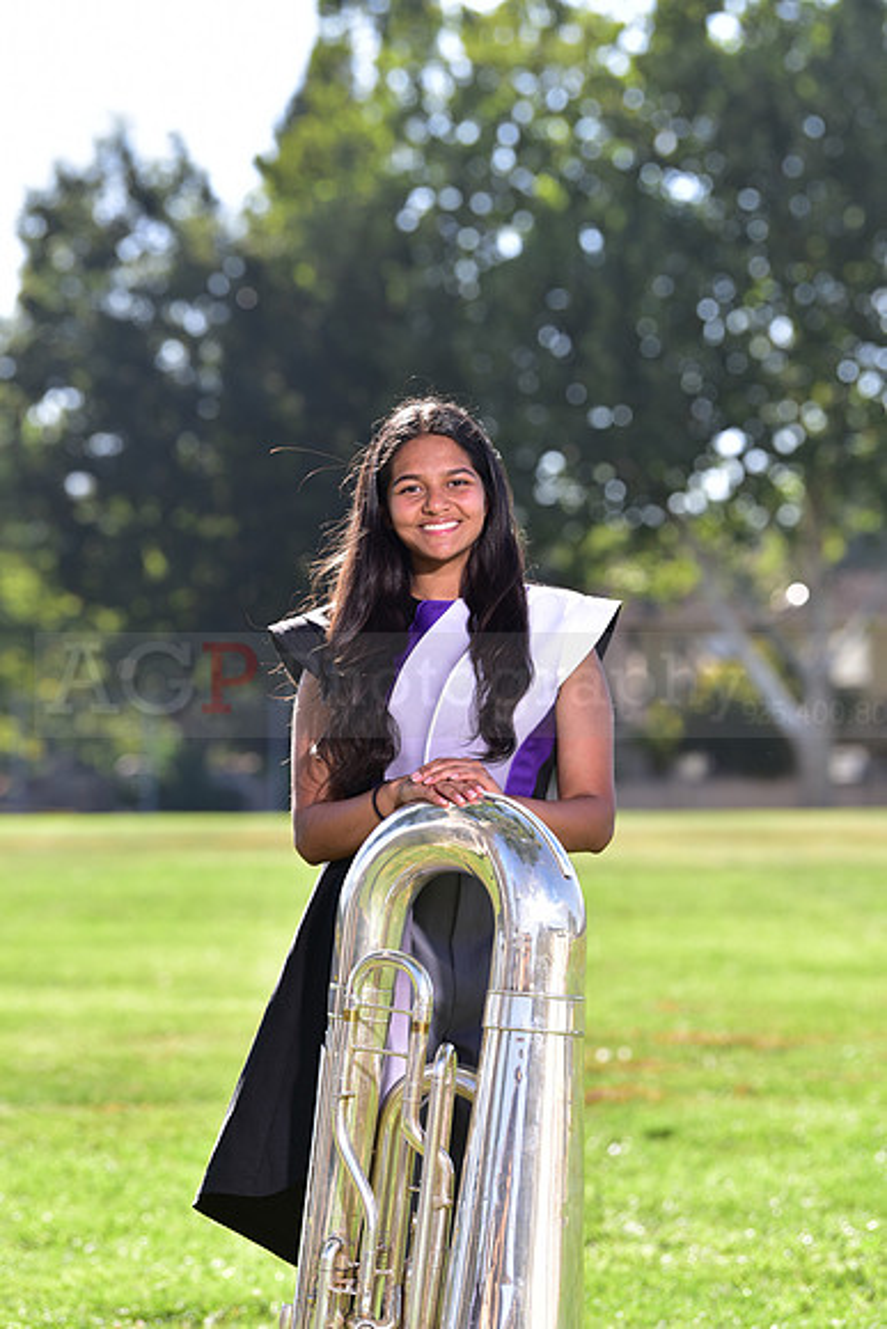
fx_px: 5171
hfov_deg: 9.8
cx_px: 444
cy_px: 664
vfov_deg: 14.7
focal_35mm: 140
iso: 100
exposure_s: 1/250
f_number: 4.5
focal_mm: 140
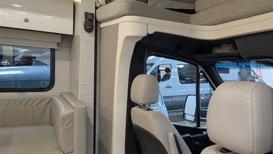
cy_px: 85
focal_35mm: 30
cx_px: 206
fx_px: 217
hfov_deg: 60.6
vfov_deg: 38.9
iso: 292
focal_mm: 2.35
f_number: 2.2
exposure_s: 1/64.2
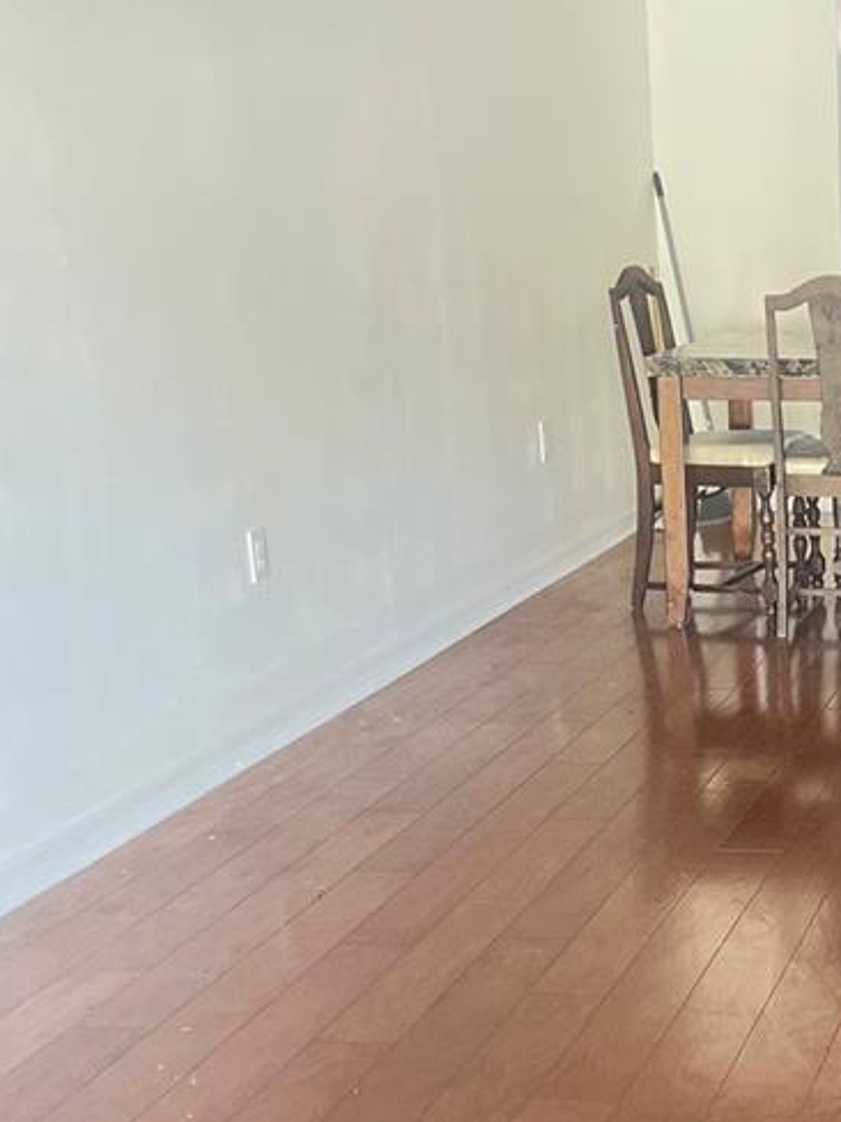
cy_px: 655
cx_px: 990
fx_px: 2073
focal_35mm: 64
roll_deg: +0.7
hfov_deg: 21.4
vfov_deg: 30.2
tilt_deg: -13.4
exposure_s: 1/60
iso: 320
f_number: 1.6
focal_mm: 5.1
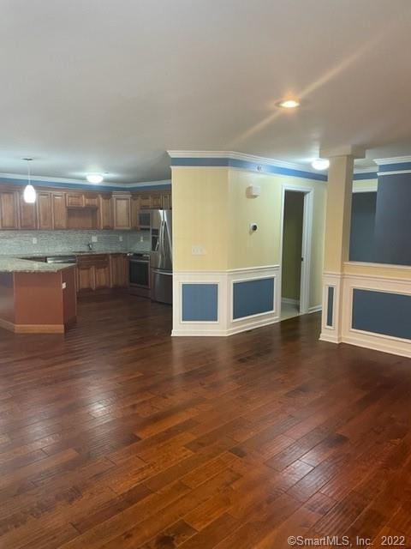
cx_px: 206
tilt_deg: -6.4
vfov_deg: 67.3
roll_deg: +0.5
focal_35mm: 26
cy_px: 274
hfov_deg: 53.1
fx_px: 412
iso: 320
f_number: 1.6
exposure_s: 1/59
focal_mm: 4.2
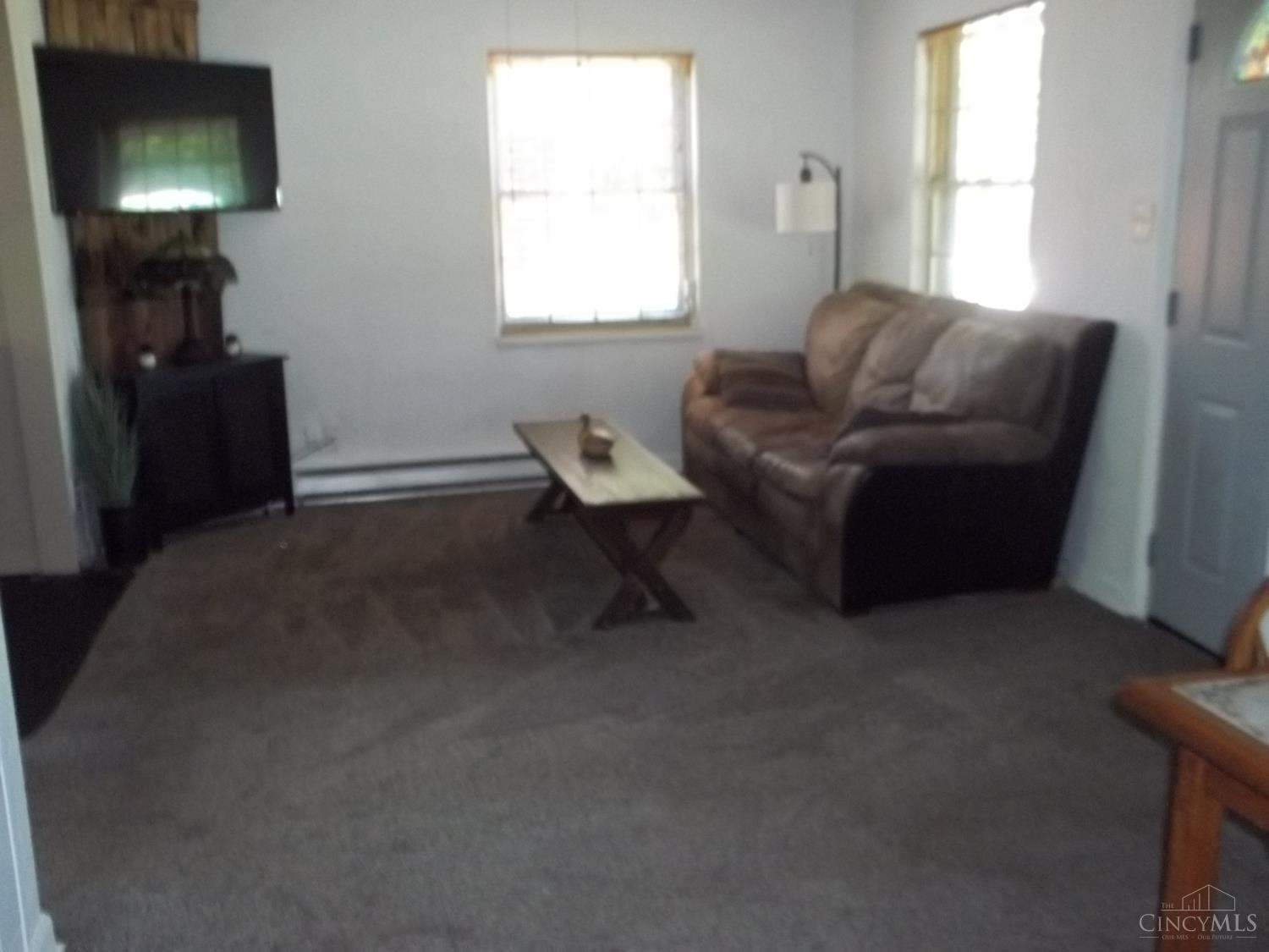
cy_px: 476
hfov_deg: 55.4
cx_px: 634
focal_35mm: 33
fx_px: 1210
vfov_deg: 42.9
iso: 320
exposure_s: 1/30
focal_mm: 5.9
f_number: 3.3
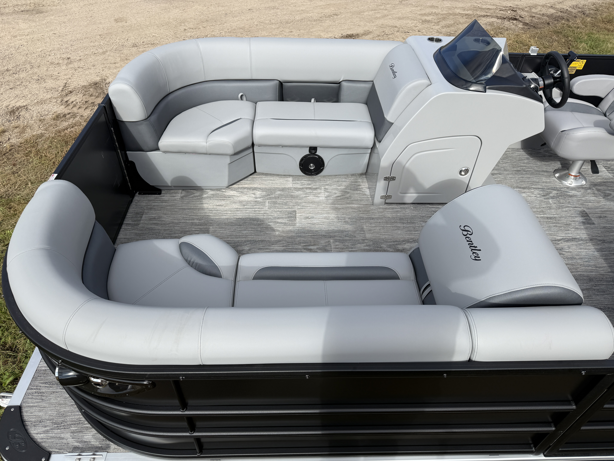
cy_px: 230
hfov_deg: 71.6
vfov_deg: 56.8
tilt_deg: -42.2
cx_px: 307
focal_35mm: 24
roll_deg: -2.2
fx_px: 426
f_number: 1.78
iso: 80
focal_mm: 6.76
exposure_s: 1/3759
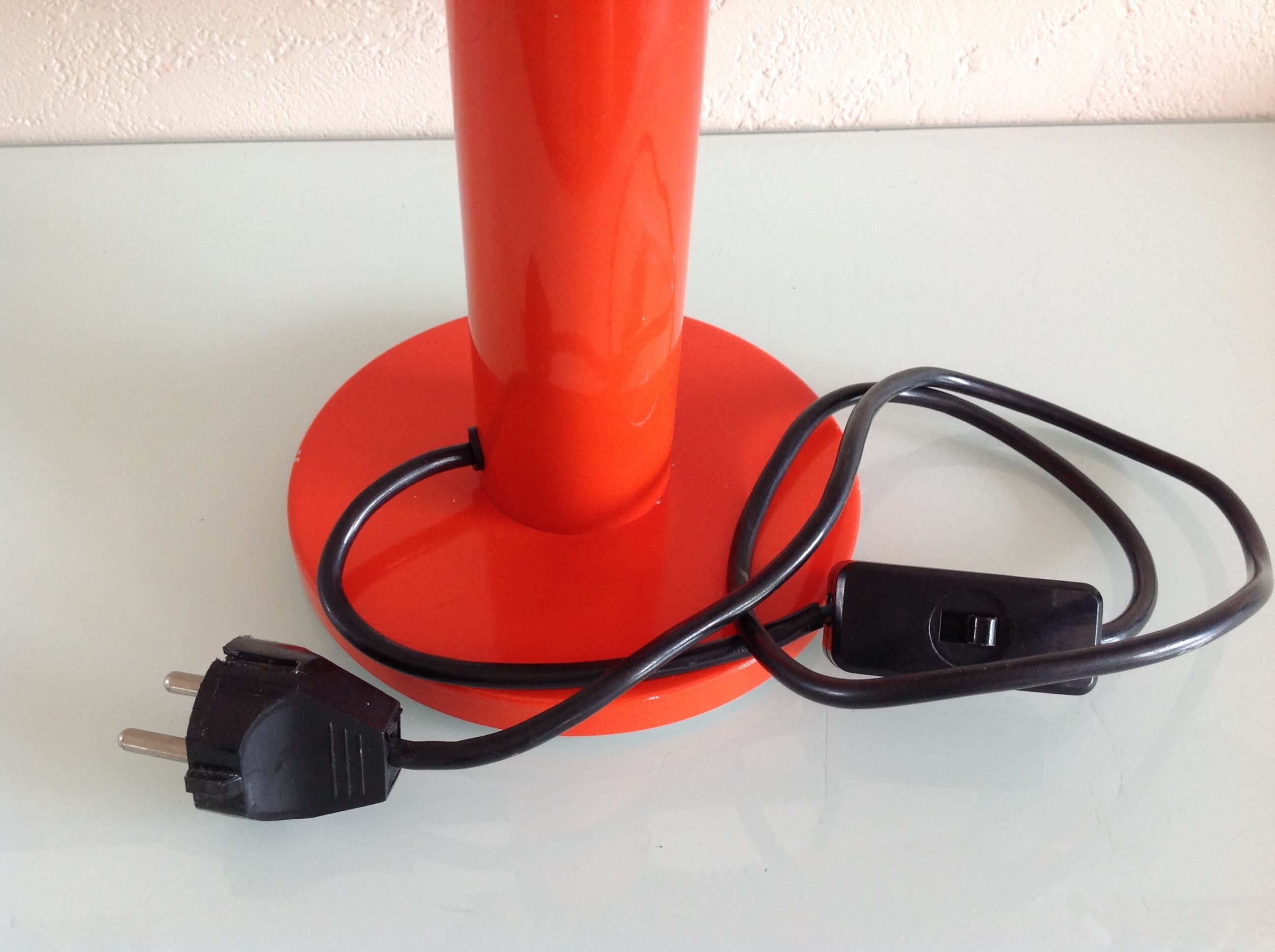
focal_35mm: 35
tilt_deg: -45.2
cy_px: 476
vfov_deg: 40.6
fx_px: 1287
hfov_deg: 52.7
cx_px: 638
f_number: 2.4
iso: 100
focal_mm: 4.28
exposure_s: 1/15
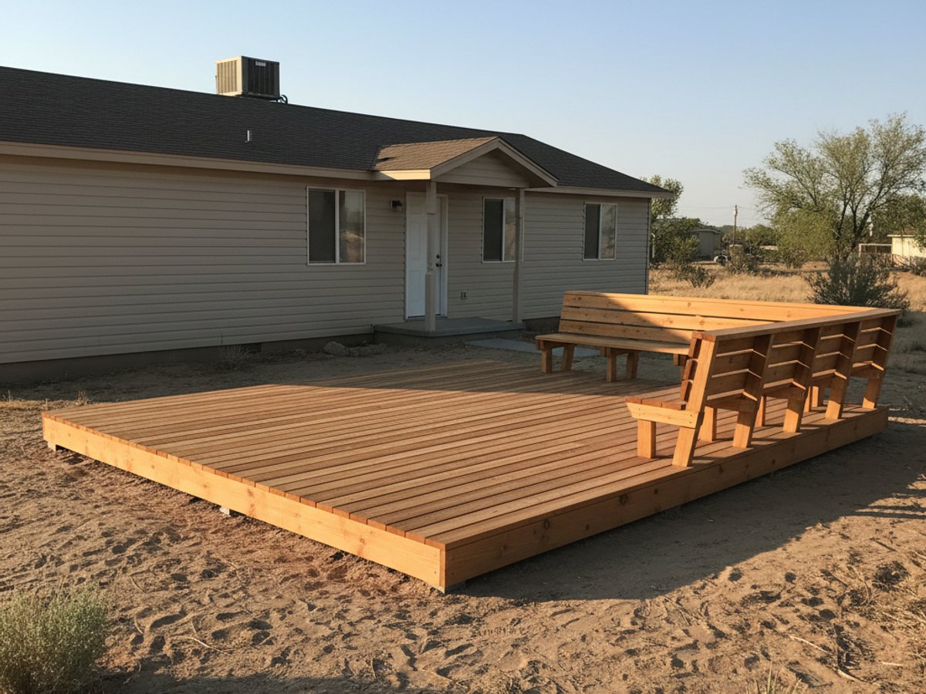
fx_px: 696
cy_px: 347
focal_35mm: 26
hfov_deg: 67.3
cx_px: 463
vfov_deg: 53.1
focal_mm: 5.7
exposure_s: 1/68
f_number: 1.6
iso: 635
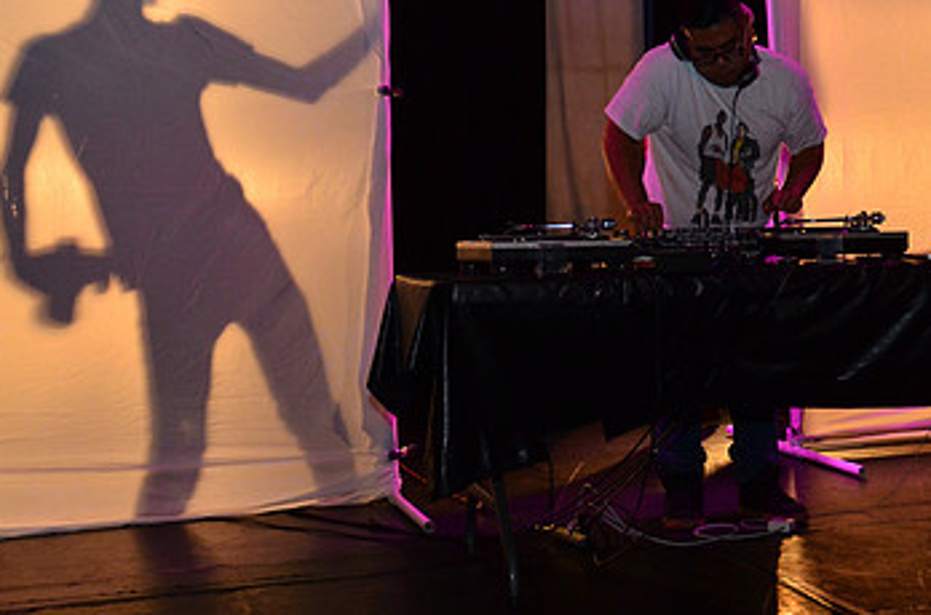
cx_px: 693
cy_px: 233
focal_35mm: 60
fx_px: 1547
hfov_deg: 32.9
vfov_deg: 22.4
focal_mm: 24
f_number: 3.5
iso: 1250
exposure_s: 1/160
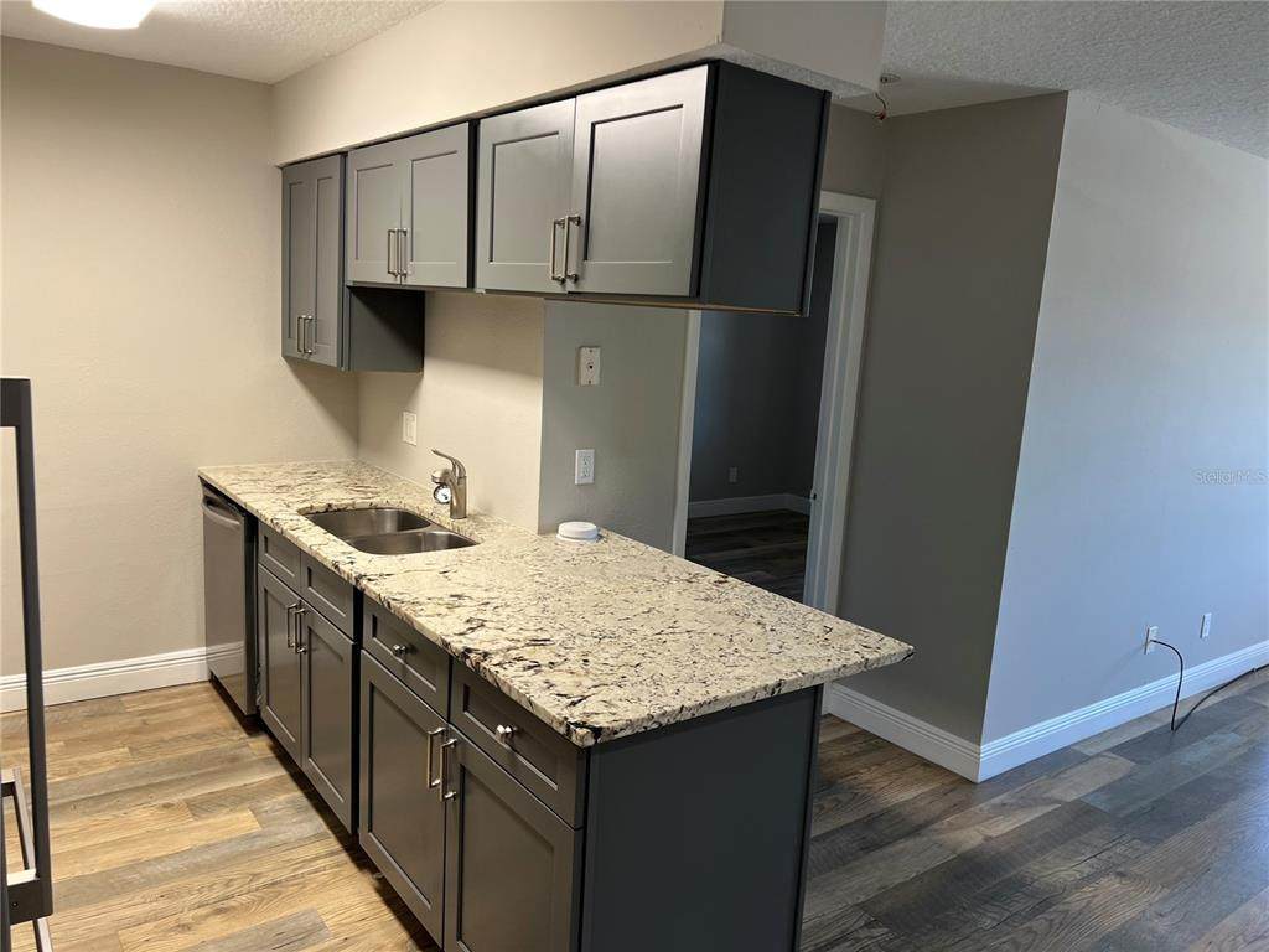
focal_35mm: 26
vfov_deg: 53.1
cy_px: 476
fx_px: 953
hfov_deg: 67.3
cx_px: 634
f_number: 1.5
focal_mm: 5.7
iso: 64
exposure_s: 1/60
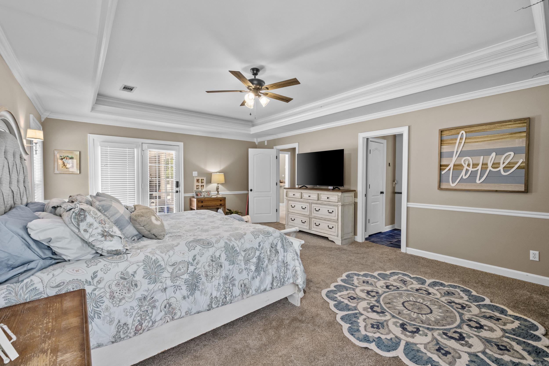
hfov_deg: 100.4
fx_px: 229
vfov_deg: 77.3
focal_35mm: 15
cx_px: 274
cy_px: 183
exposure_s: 1/3
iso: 400
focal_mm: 10
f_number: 7.1
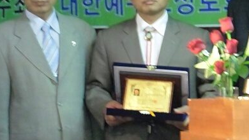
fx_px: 1394
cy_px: 60
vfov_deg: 5.8
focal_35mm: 211
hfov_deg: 10.2
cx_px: 149
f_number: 5.1
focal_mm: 19.6
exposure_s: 1/22
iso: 400
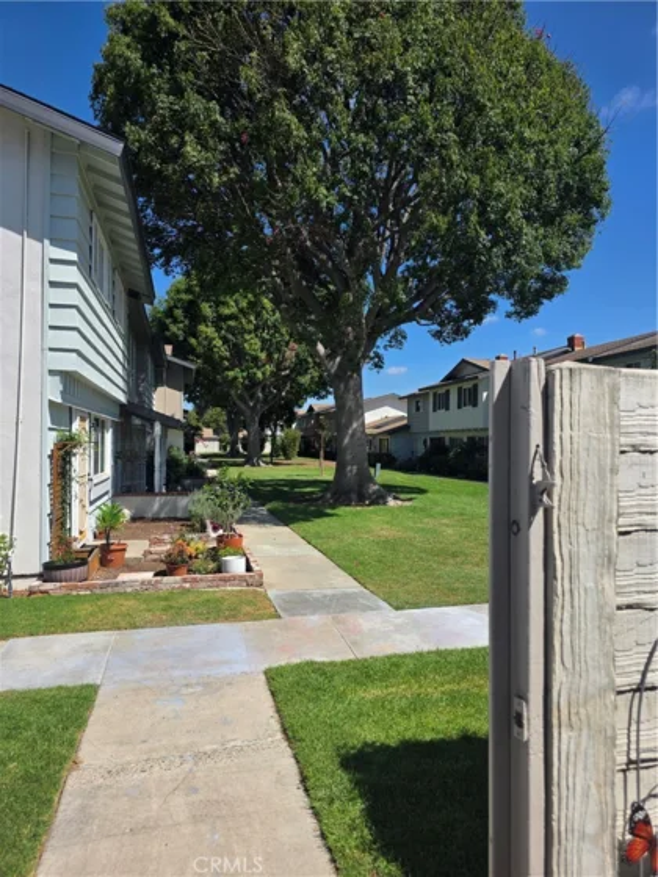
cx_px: 329
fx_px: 583
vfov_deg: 73.9
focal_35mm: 23
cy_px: 438
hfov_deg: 58.9
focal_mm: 6.3
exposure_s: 1/6150
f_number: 1.7
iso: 80
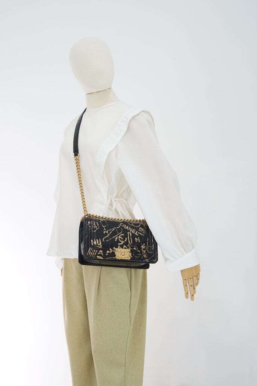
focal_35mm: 50
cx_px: 128
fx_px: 535
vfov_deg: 39.6
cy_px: 193
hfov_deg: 27.0
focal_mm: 50
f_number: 6.3
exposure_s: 1/13
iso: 640
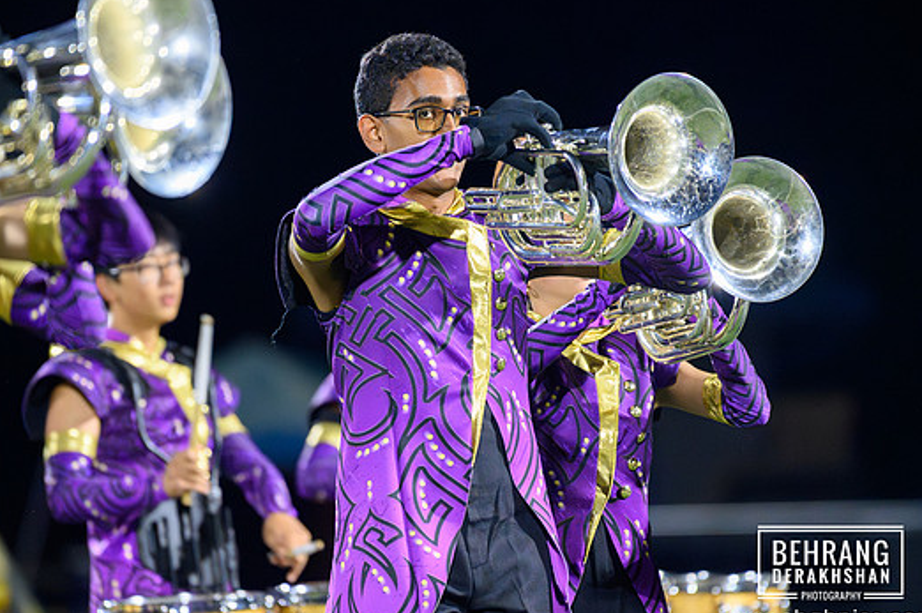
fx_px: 14226
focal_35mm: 556
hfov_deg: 3.7
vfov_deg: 2.5
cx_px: 450
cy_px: 314
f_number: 5.6
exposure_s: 1/500
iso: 12800
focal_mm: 500
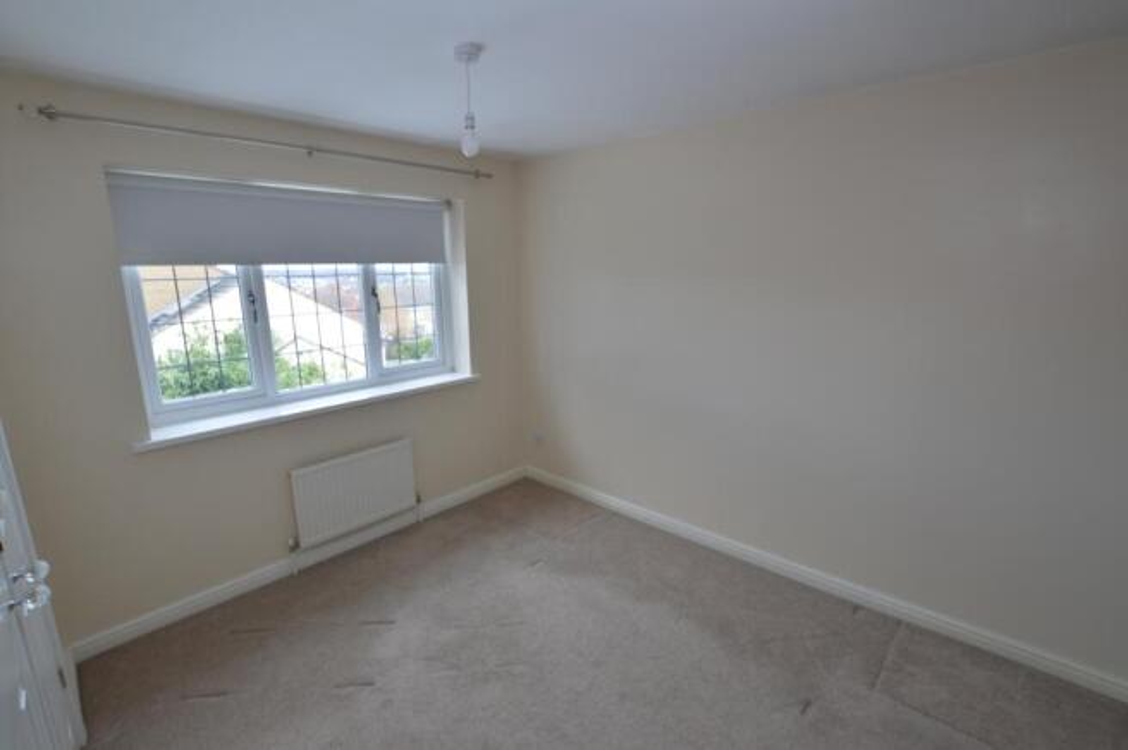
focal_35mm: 15
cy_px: 375
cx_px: 564
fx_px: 470
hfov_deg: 100.4
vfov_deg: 77.2
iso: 180
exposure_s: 1/15
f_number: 9
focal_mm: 10
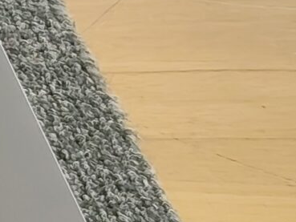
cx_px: -667
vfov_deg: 4.6
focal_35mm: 319
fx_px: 2729
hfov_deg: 5.7
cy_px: -147
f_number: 1.7
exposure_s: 1/100
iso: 64
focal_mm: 6.07
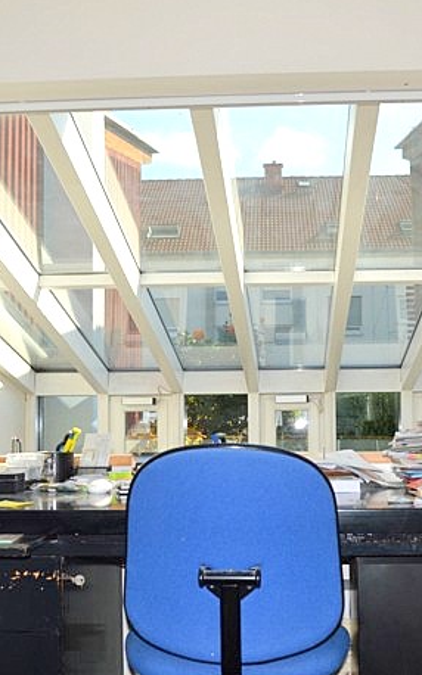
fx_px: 1178
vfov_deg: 32.0
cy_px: 360
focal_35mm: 64
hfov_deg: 20.3
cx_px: 235
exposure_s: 1/200
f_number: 5.6
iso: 100
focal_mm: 24
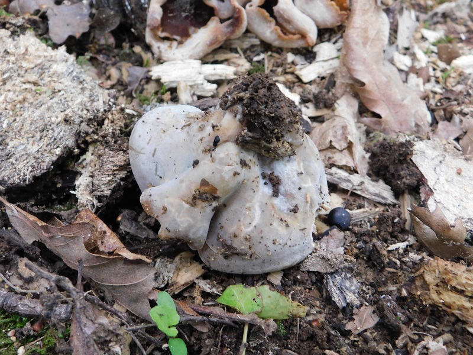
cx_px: 236
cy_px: 178
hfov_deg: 46.8
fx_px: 547
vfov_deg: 36.0
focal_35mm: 40
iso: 450
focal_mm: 7.1
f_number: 3.6
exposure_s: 1/8
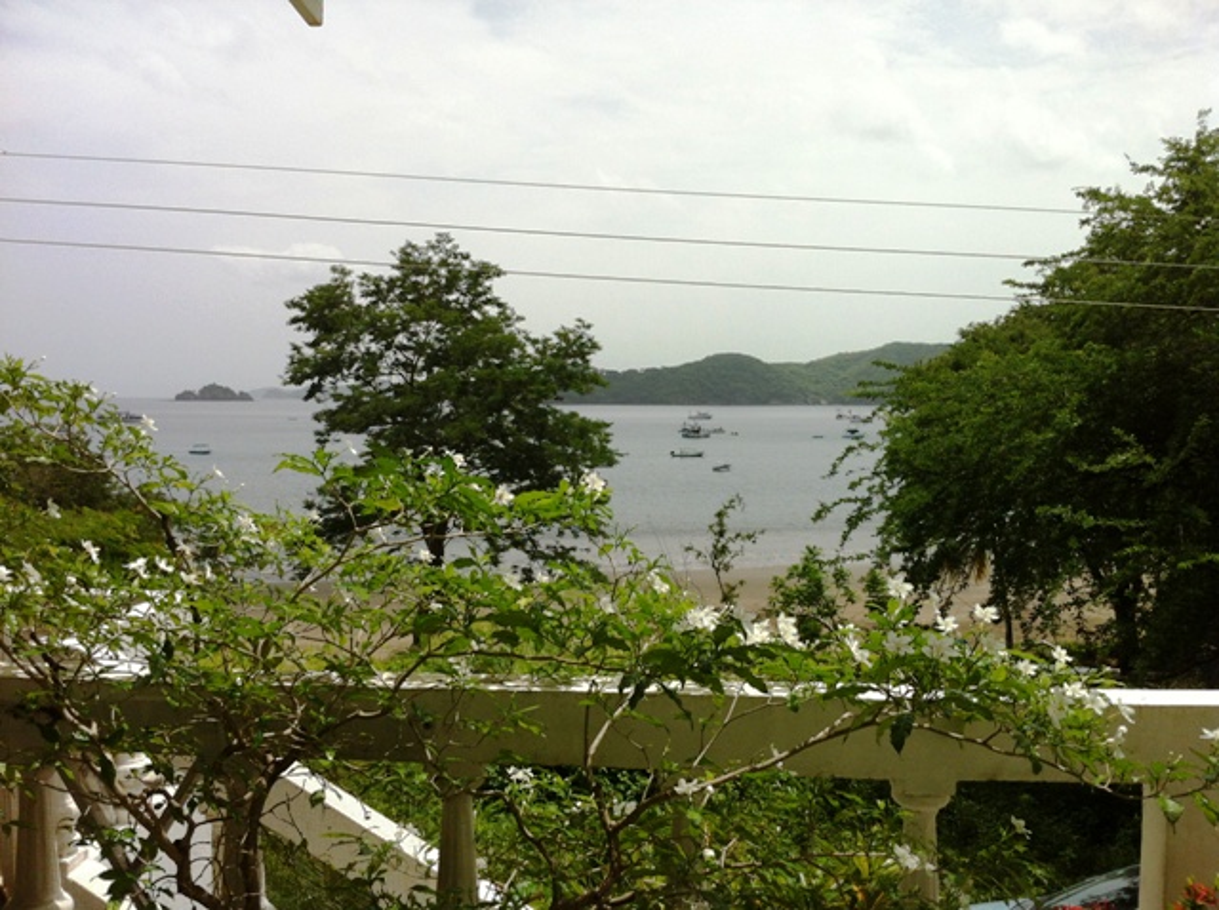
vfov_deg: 40.6
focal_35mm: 35
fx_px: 1231
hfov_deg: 52.7
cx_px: 610
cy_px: 455
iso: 80
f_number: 2.8
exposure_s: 1/2155
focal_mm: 3.85
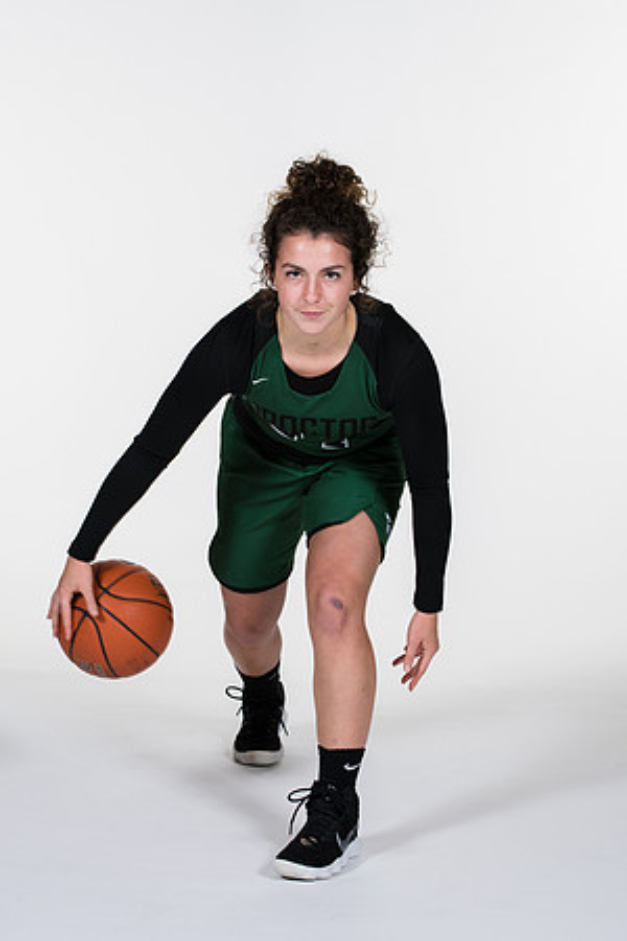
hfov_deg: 13.0
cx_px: 314
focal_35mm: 105
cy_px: 470
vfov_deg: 19.5
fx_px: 2743
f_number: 6.3
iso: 200
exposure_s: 1/160
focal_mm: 70
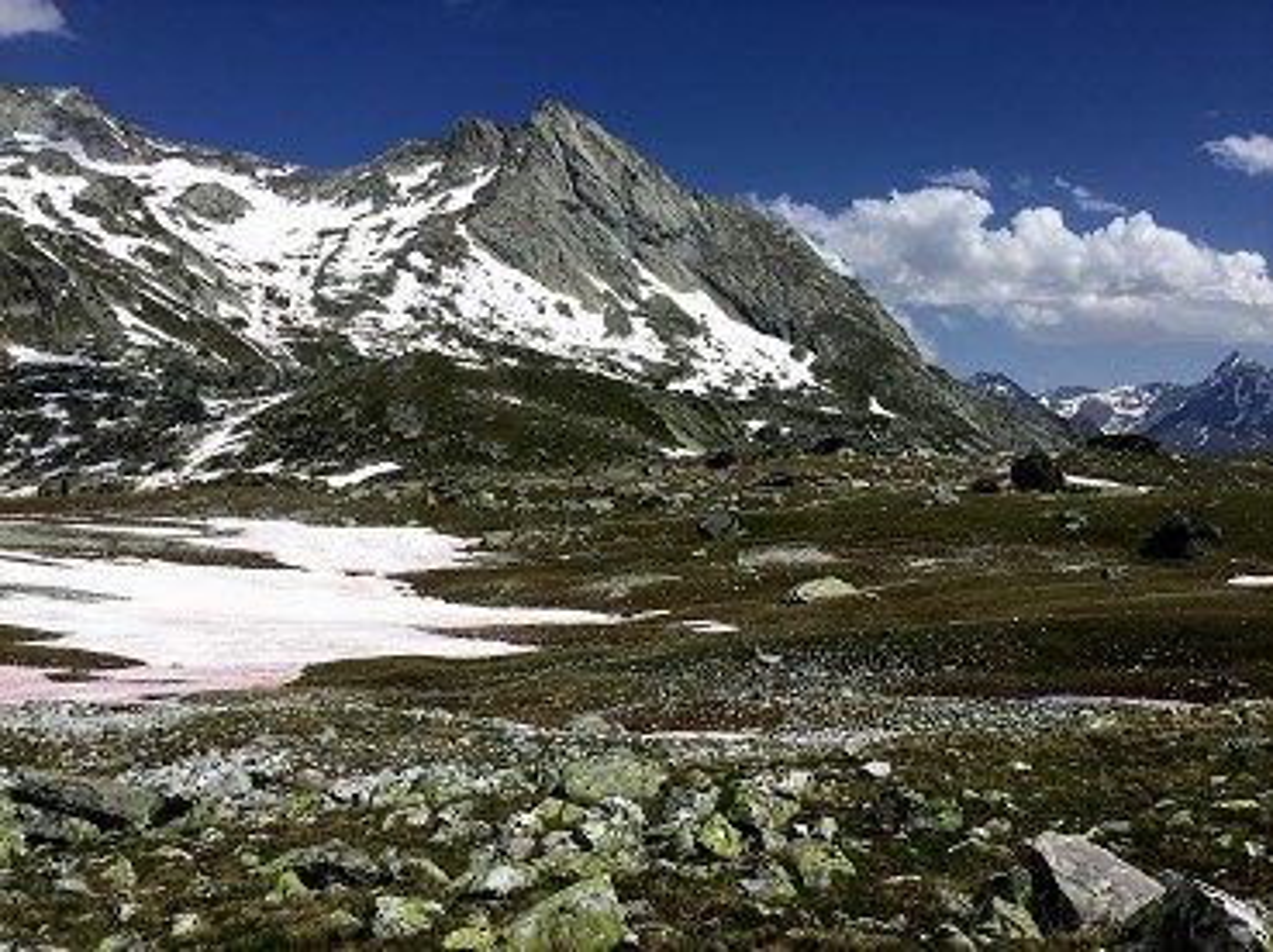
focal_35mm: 31
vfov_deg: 45.4
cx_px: 636
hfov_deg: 58.4
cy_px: 476
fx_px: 1139
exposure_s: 1/4525
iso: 25
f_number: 2.4
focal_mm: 3.3
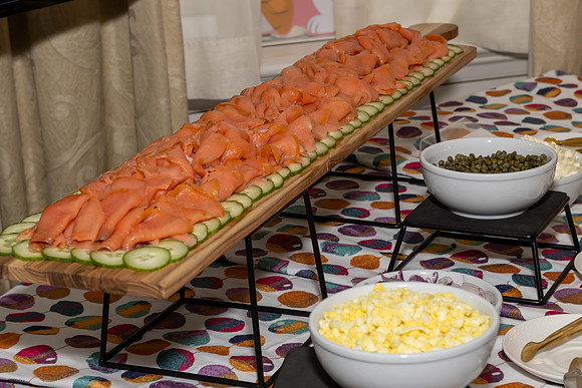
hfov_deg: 24.9
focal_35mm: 82
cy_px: 185
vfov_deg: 16.8
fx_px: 1319
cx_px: 304
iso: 640
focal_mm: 52
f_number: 8
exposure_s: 1/250
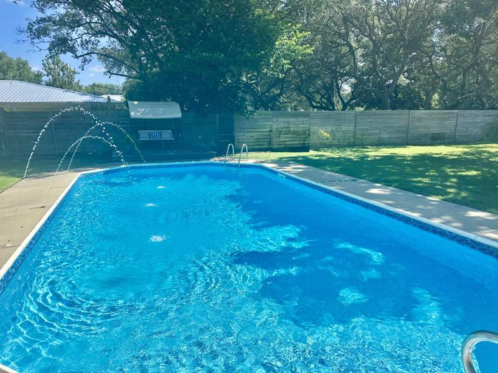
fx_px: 345
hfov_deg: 71.6
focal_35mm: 24
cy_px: 186
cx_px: 249
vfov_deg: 56.8
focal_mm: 6.86
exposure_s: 1/5263
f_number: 1.78
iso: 80
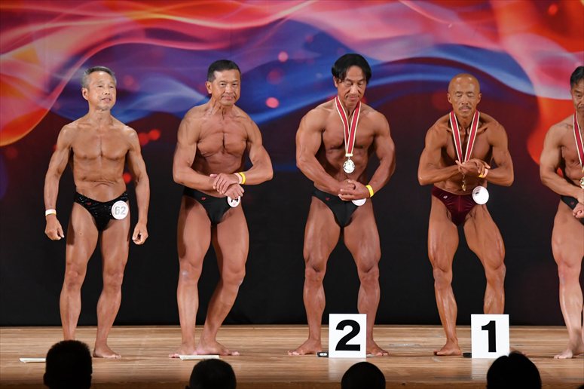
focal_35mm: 225
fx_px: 3648
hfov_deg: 9.2
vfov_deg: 6.1
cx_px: 292
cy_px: 194
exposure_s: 1/400
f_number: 5.6
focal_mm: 150
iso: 3200
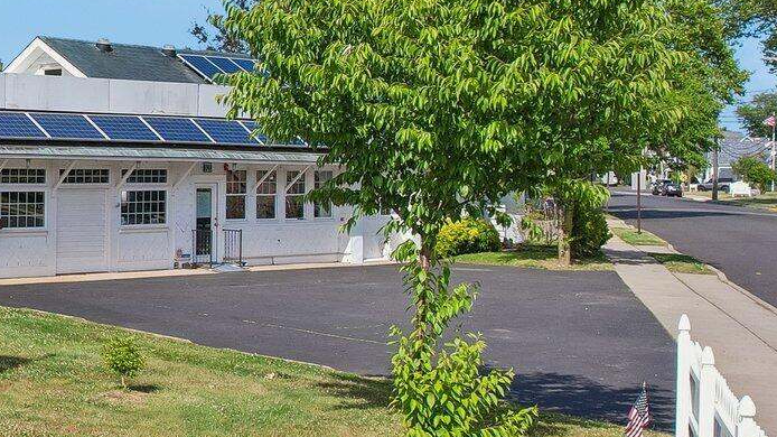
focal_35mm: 68
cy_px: 161
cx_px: -99
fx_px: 1401
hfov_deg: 28.0
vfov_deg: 17.7
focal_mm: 8.4
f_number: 2.8
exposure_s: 1/1500
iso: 100
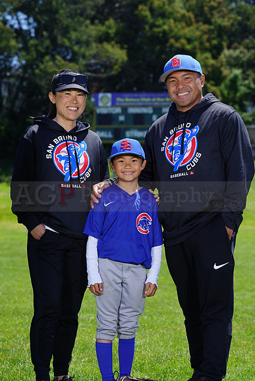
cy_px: 190
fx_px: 1455
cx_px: 128
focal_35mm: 137
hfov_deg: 10.0
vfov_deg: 15.0
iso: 100
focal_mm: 137
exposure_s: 1/250
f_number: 8
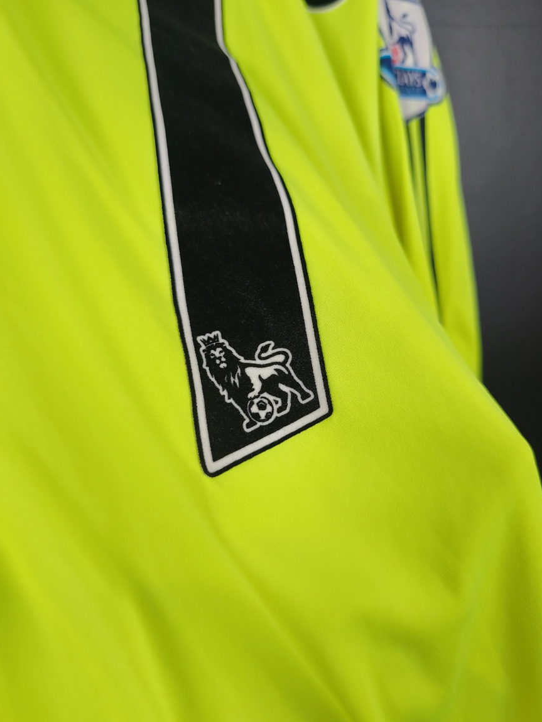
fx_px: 501
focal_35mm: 24
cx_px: 281
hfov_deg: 56.8
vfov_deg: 71.6
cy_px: 347
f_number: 1.6
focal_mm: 6.57
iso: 400
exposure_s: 1/200
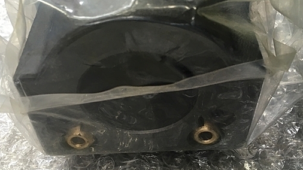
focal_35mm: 40
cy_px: 90
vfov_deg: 29.6
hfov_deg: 50.5
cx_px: 154
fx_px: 321
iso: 64
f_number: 2.2
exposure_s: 1/30
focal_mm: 4.15
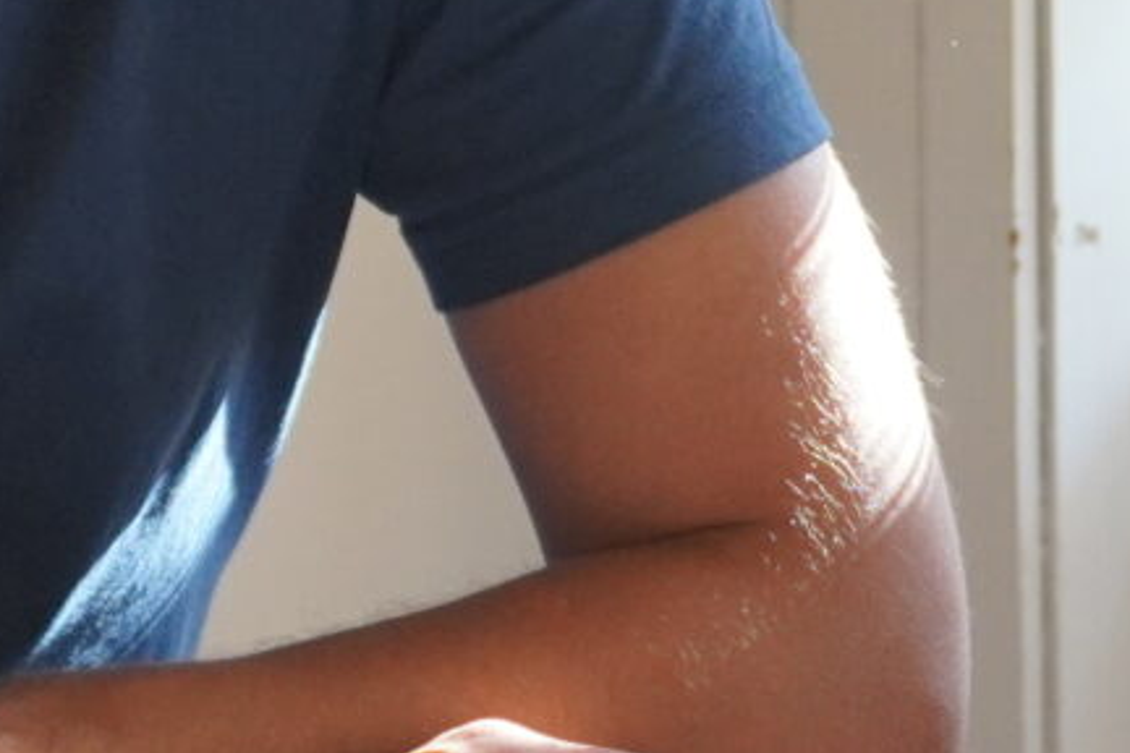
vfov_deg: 5.9
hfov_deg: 8.9
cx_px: 861
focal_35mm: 231
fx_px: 7250
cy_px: -85
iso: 1000
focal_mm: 26
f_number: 4.5
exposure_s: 1/160
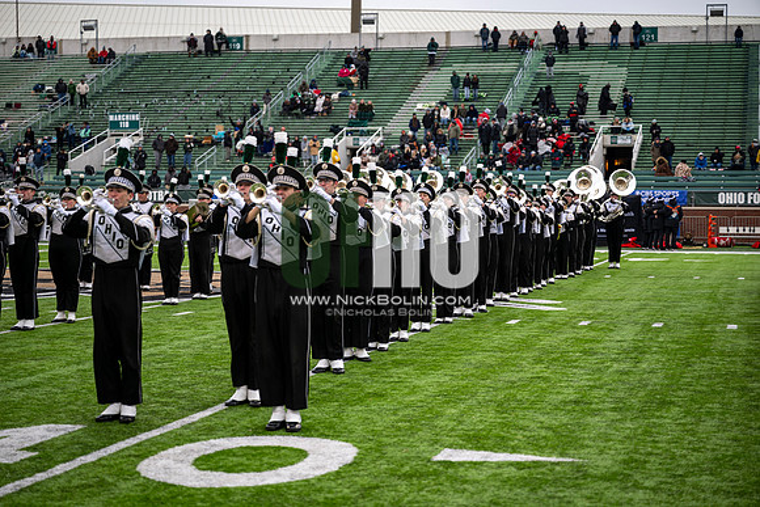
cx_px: 380
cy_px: 254
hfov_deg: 28.8
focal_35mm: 70
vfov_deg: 19.5
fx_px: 1478
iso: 100
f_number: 2.8
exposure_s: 1/500
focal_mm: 70
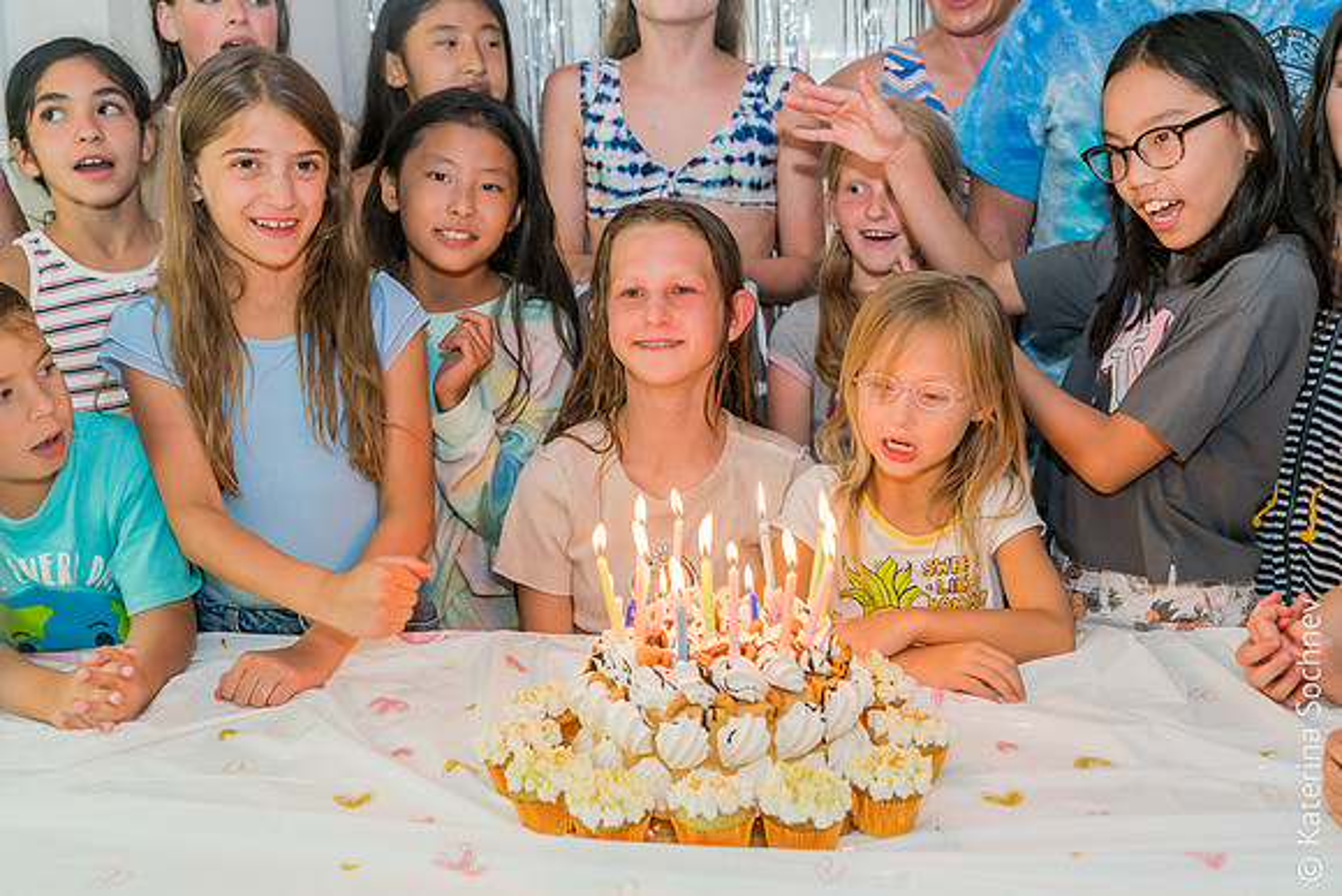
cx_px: 671
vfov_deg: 30.5
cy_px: 448
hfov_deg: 44.5
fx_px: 1641
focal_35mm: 44
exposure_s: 1/250
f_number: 4.5
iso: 4000
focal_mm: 44
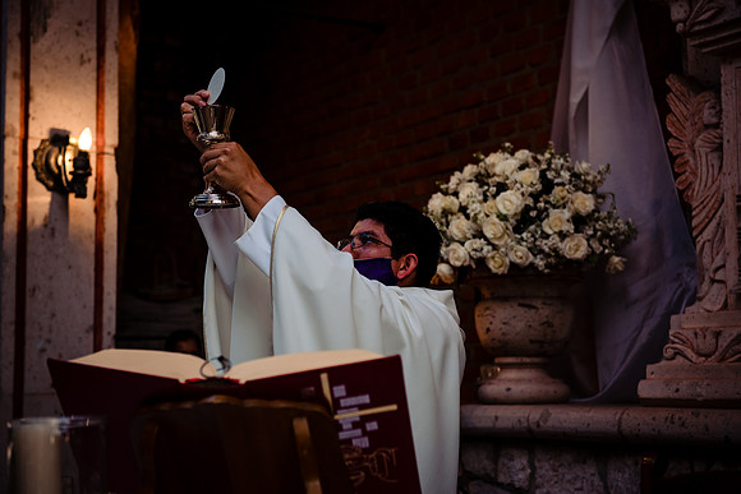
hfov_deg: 32.4
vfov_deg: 21.9
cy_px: 247
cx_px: 370
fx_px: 1276
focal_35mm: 62
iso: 800
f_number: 3.5
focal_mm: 62
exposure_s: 1/200
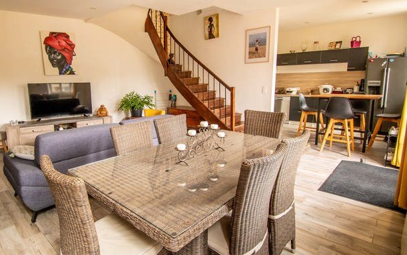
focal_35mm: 20
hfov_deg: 83.9
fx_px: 222
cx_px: 161
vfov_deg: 59.5
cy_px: 114
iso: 800
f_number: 4.5
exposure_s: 1/60
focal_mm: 10
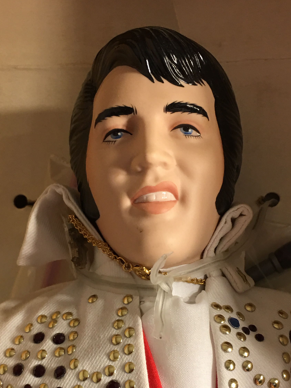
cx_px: 150
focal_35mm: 52
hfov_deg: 28.0
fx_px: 583
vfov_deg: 36.1
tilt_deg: -31.5
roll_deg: +9.4
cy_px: 284
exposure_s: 1/15
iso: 40
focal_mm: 4.15
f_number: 2.2
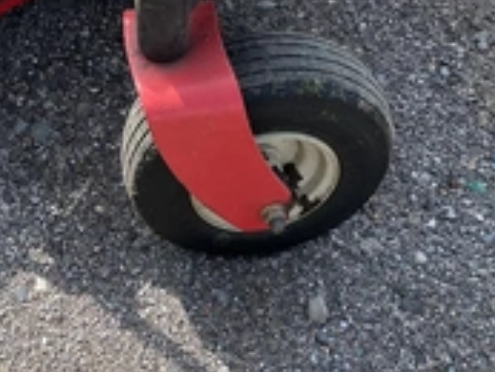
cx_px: 134
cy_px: 166
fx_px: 959
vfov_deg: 21.9
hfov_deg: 28.6
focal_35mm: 67
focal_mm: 3
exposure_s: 1/540
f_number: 1.8
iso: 25
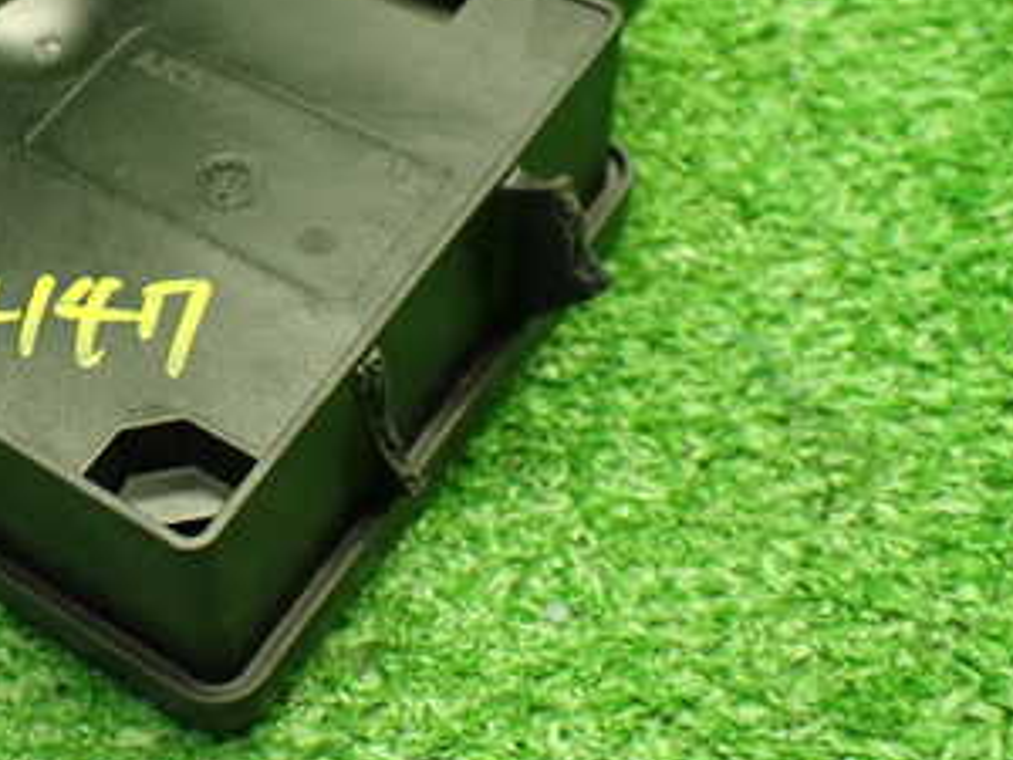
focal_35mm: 60
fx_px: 1756
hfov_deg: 30.6
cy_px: 220
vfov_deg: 24.2
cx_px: 74
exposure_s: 1/100
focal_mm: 5.4
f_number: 2.3
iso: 800
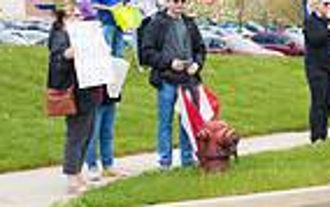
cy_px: 162
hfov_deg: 14.7
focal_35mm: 133
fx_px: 1197
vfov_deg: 9.9
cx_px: 481
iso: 1250
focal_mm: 32
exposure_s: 1/800
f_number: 7.1
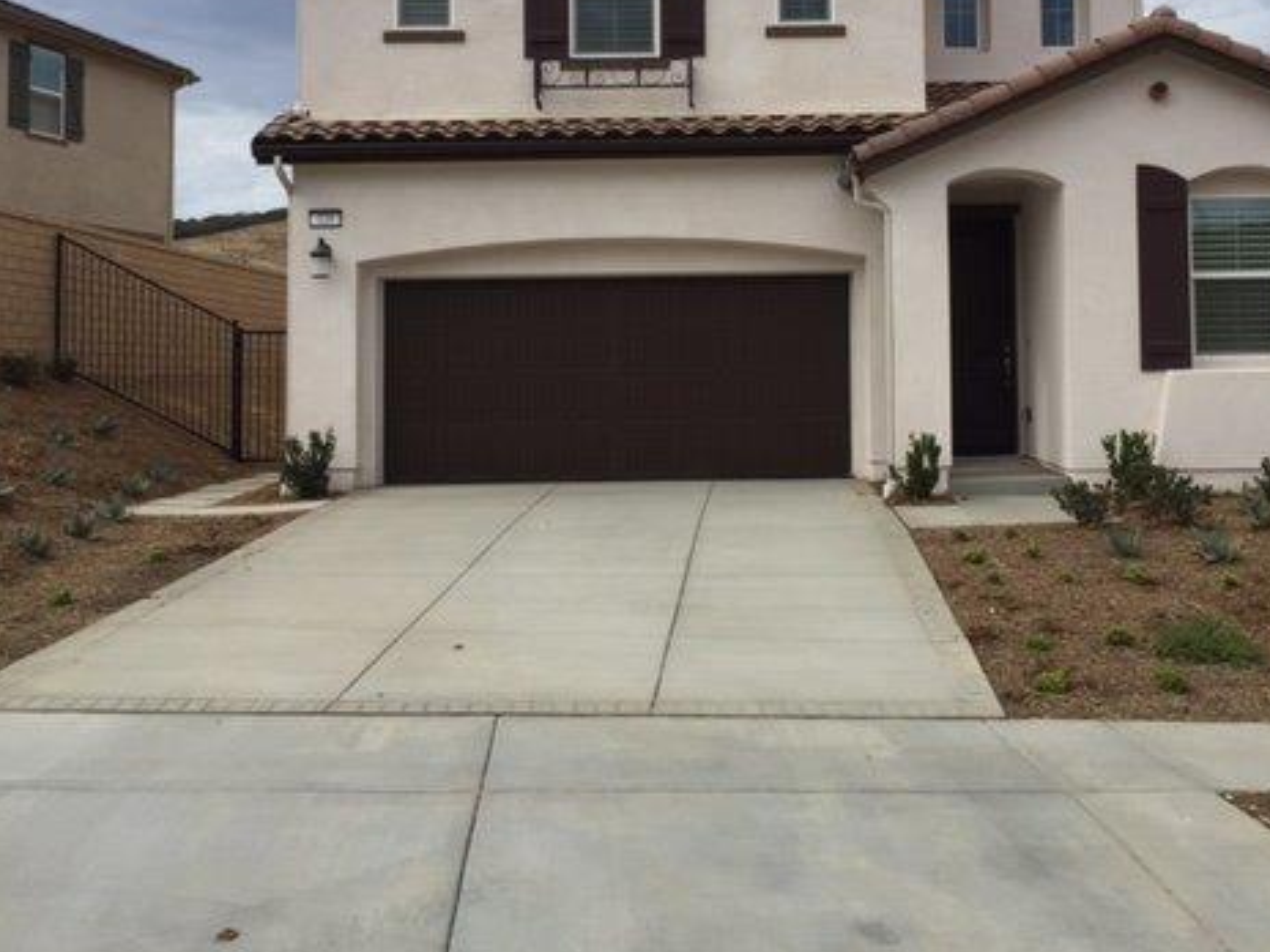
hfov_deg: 46.6
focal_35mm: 40
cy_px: 317
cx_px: 734
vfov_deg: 35.6
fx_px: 1468
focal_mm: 4.15
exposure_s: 1/2198
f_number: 2.2
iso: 32
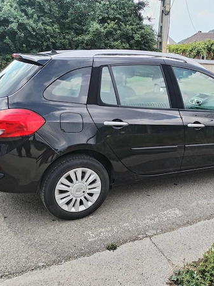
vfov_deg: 52.7
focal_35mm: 35
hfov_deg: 39.9
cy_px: 144
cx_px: 150
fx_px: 289
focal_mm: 4.75
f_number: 1.8
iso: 100
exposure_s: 1/528
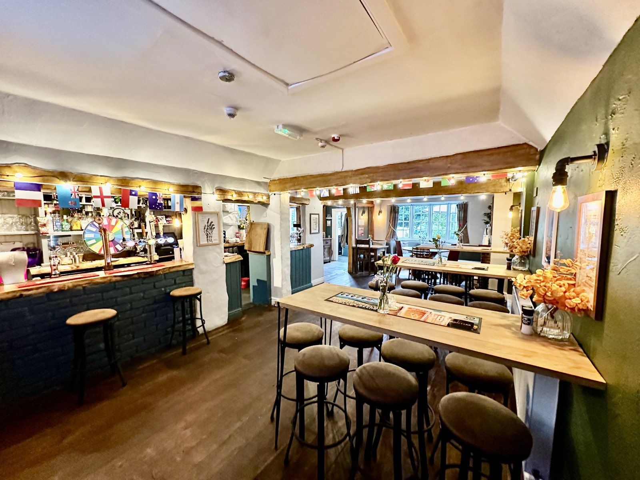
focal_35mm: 14
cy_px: 240
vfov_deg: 85.7
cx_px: 320
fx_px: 259
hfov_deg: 102.1
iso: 640
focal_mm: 2.22
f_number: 2.2
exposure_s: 1/50
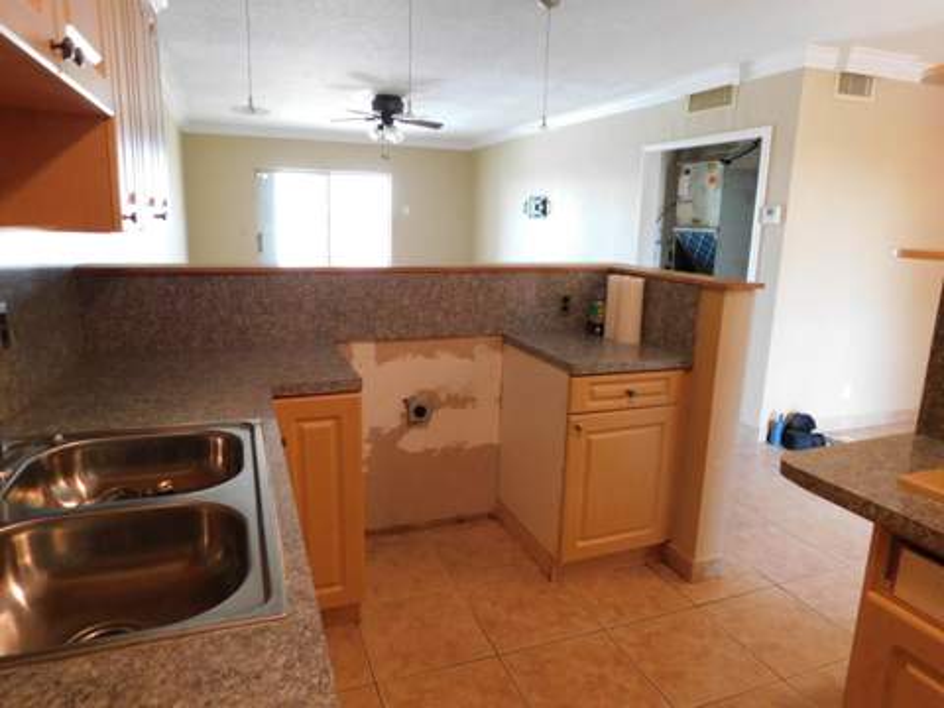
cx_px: 472
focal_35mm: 23
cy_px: 354
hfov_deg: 73.9
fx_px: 627
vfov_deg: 58.9
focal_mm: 4
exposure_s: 1/30
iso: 400
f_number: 3
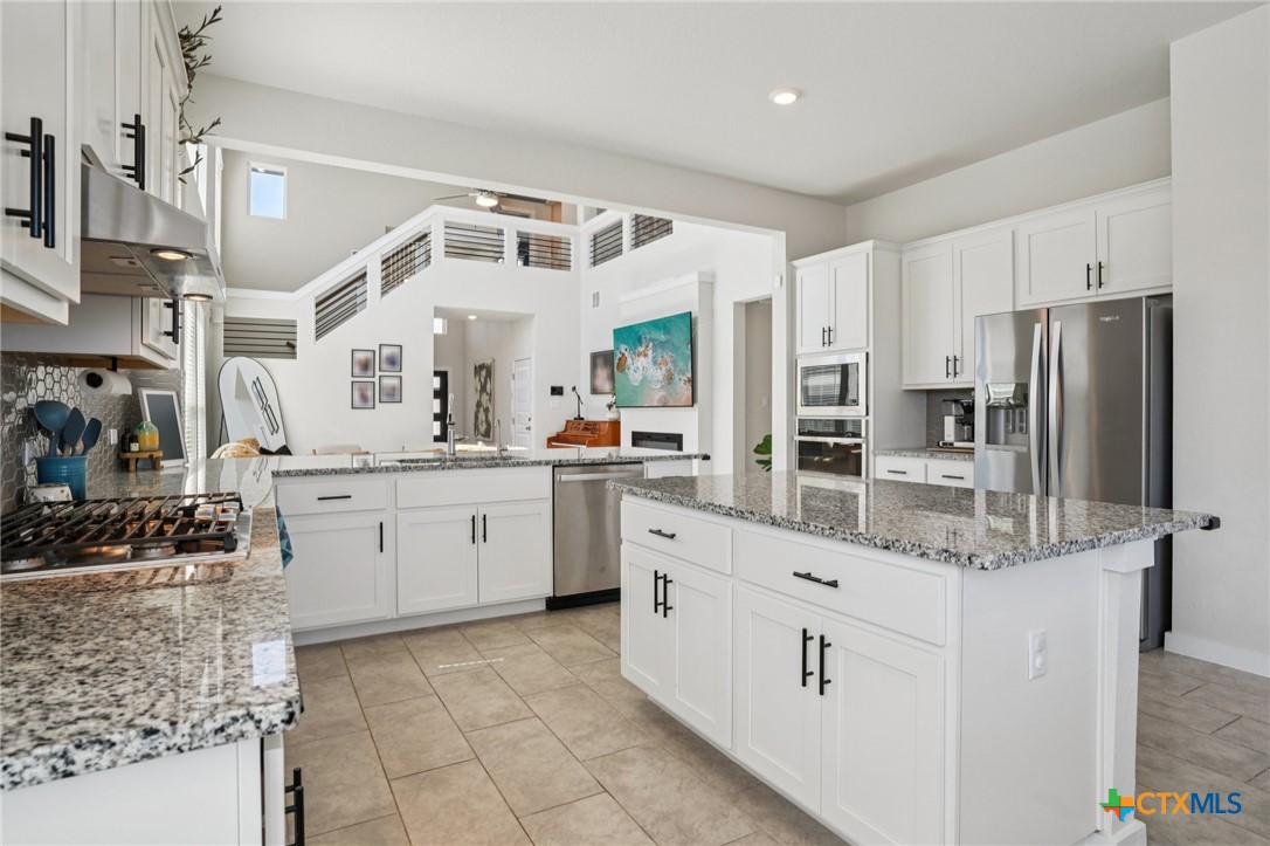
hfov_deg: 90.0
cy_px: 423
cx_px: 635
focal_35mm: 18
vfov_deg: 67.3
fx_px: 635
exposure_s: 1/90
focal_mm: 18
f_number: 8
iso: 400
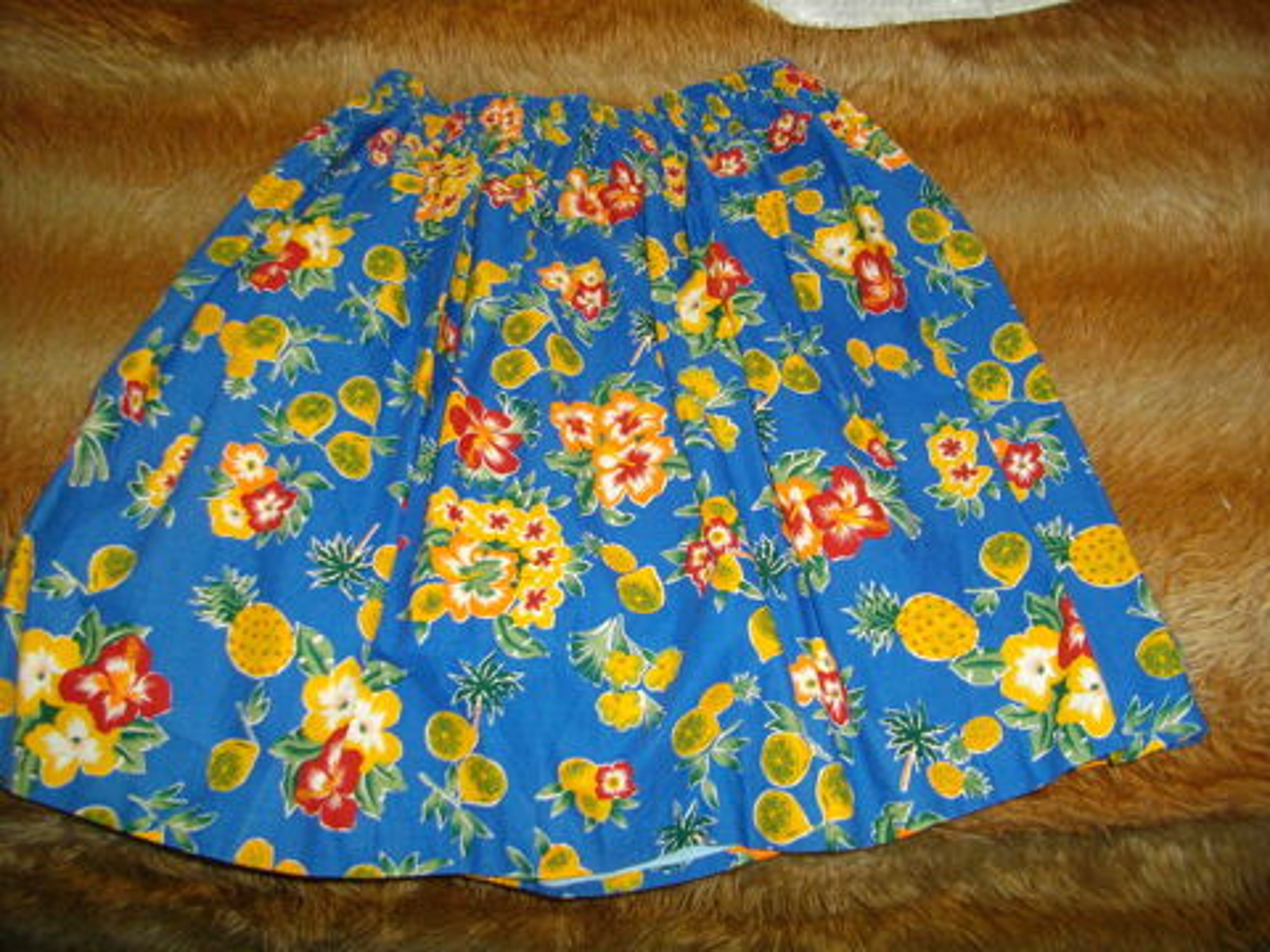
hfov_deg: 56.8
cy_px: 476
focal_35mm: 32
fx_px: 1174
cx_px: 635
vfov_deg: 44.2
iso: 200
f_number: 2.9
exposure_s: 1/50
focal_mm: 5.7
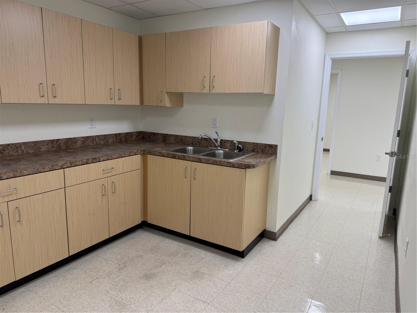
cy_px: 156
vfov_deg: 56.8
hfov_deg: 71.6
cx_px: 208
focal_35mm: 24
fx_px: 289
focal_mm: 6.76
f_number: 1.78
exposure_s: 1/150
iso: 64
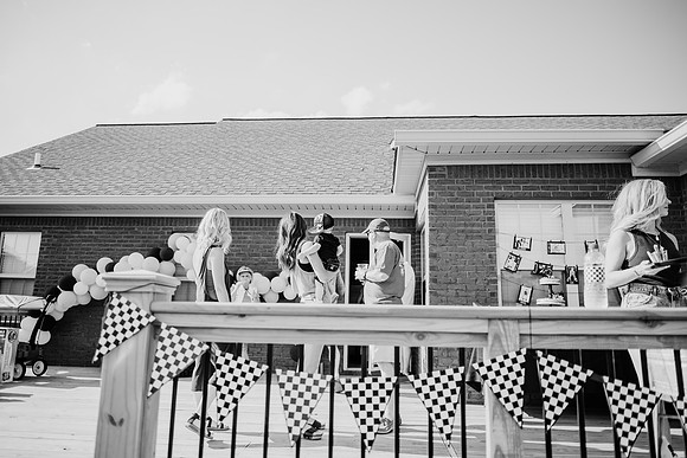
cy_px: 229
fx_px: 458
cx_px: 344
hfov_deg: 73.7
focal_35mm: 24
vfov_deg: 53.2
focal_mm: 24
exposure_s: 1/2000
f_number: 2.2
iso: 100
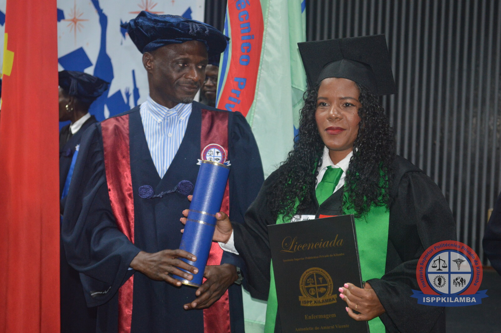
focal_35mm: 72
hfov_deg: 28.1
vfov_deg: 18.9
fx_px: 1001
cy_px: 166
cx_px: 250
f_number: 5.3
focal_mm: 48
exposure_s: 1/60
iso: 1250
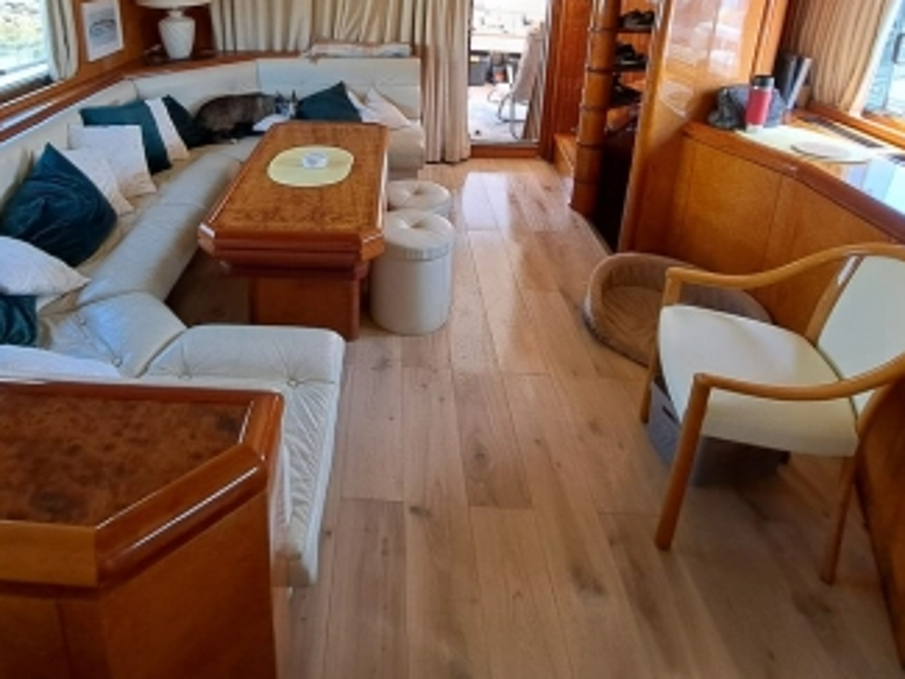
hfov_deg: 75.7
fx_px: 575
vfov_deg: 56.1
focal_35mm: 22
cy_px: 124
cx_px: 370
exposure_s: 1/50
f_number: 2.2
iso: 50
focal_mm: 1.74
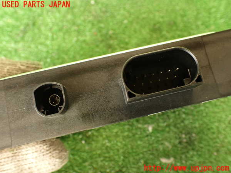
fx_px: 214
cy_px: 86
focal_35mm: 32
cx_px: 116
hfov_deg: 56.8
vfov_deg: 44.2
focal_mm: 5.79
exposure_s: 1/30
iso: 400
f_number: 2.4
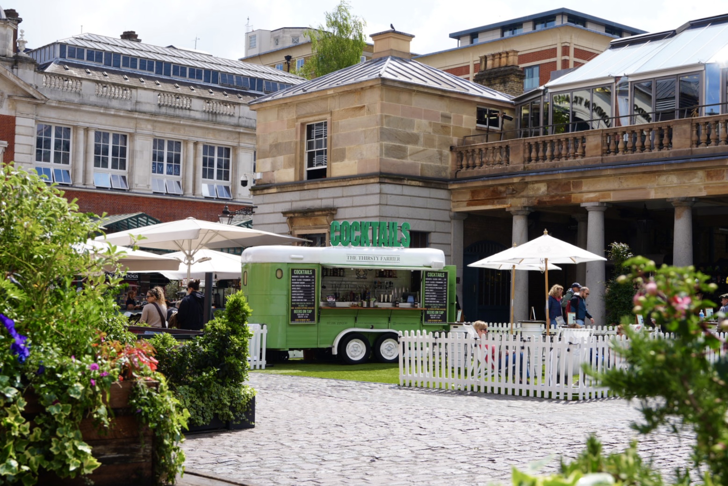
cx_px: 364
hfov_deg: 36.2
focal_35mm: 55
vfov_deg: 24.6
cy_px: 243
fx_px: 1113
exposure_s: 1/100
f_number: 10
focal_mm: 55
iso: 100
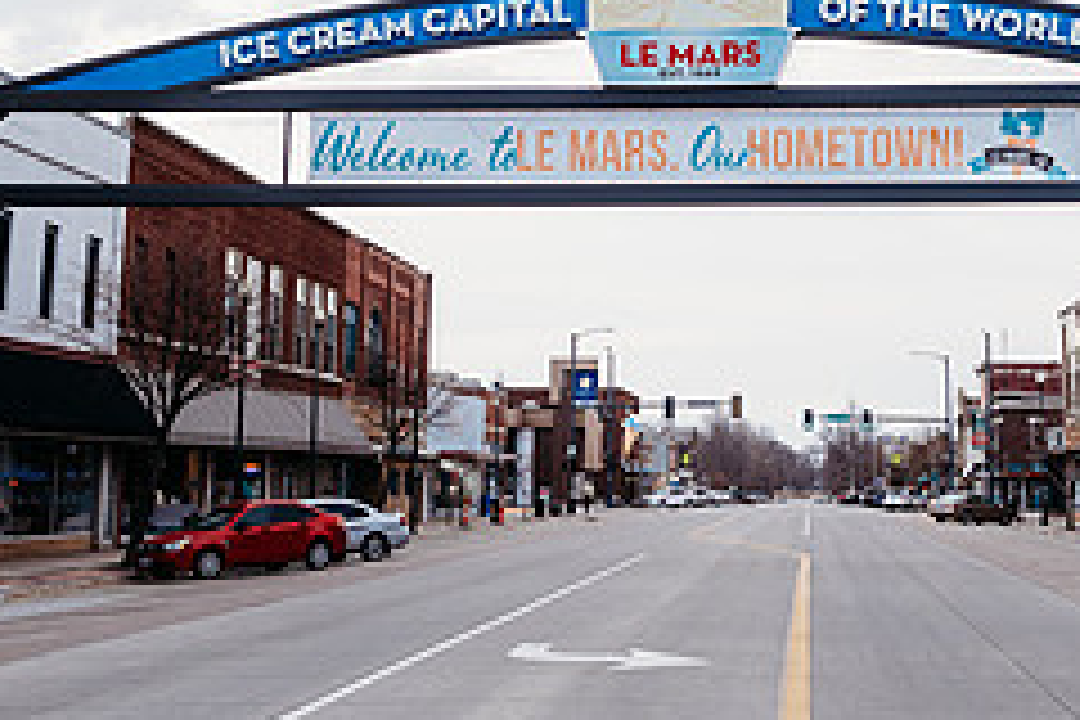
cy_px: 155
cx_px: 724
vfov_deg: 23.1
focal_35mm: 58
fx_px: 1740
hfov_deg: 34.2
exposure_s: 1/160
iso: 100
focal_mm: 24
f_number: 3.2
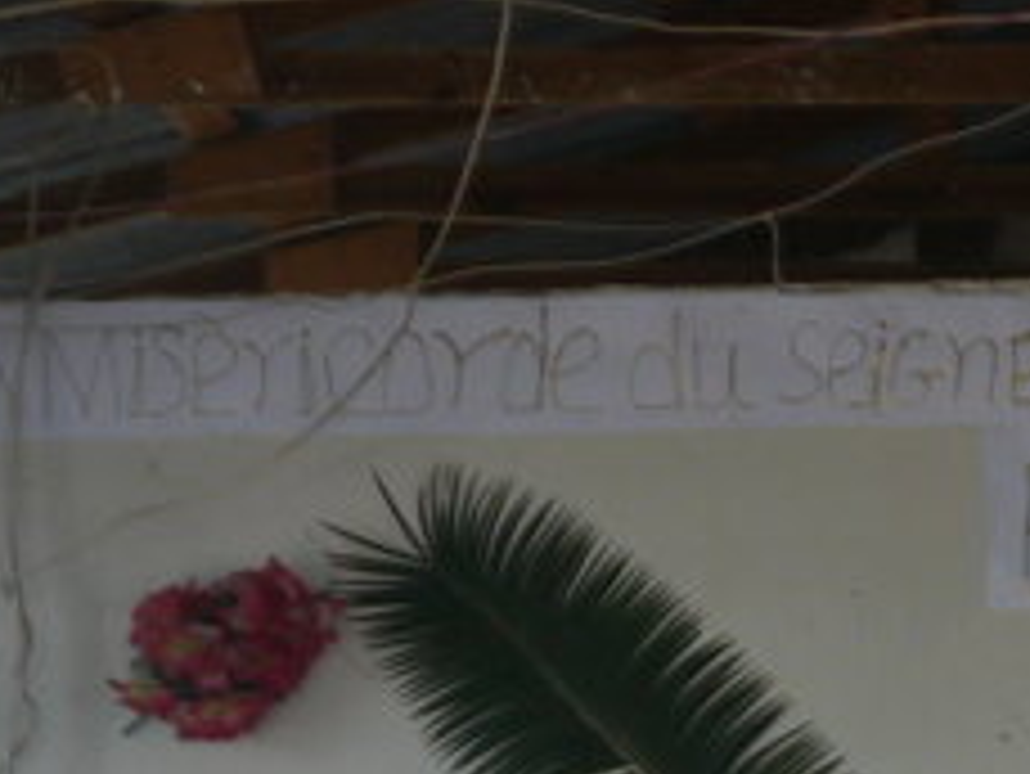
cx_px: 1354
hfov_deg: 8.7
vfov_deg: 6.4
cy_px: 1582
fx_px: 6669
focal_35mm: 224
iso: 400
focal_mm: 25
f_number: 4.6
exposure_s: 1/60
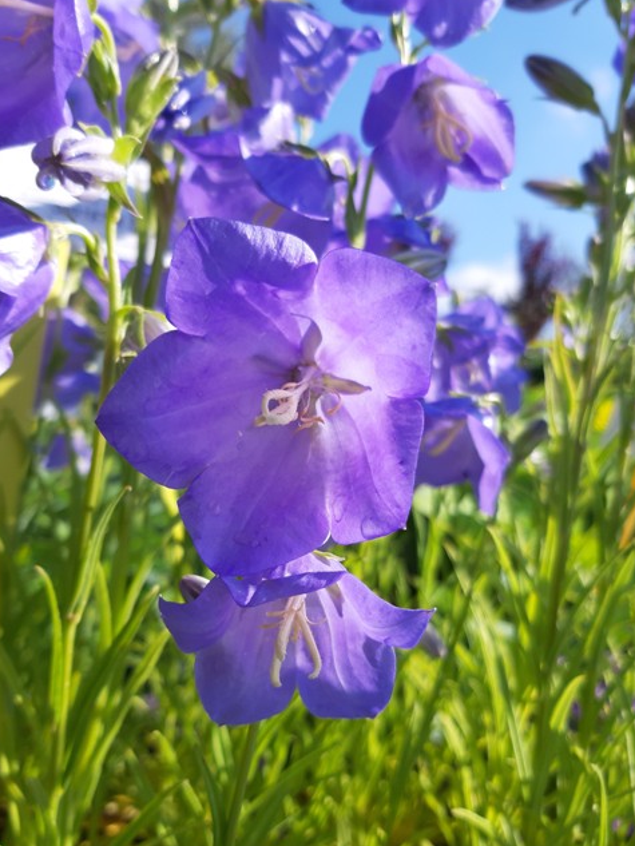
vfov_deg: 56.7
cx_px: 301
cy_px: 461
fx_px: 782
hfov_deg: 44.2
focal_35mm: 32
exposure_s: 1/775
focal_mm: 3.93
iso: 40
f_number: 1.7
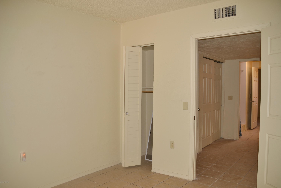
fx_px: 234
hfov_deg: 61.9
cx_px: 140
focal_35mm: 30
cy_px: 94
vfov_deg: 43.6
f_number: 3.5
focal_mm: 20
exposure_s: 1/60
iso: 100
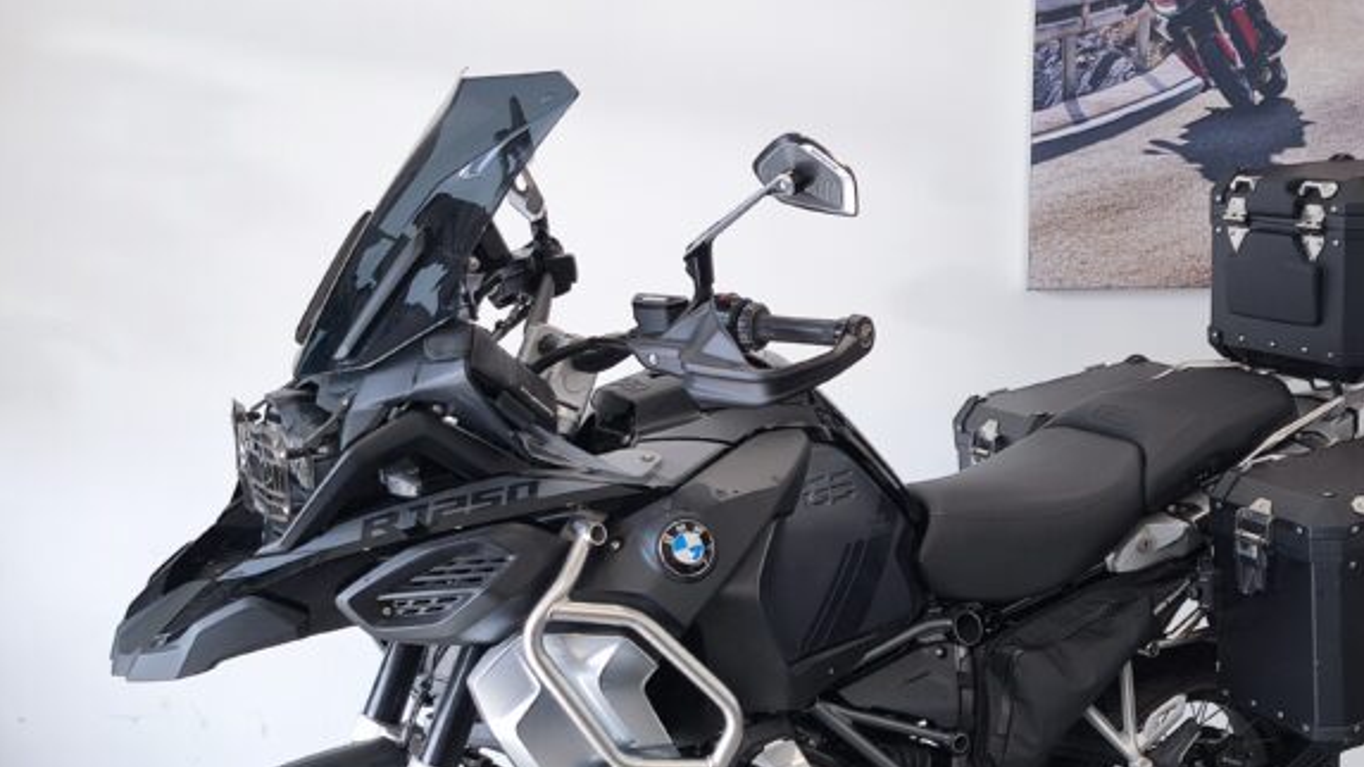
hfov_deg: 38.3
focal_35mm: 54
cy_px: 600
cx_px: 833
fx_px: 1953
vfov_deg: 22.0
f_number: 1.6
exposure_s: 1/116
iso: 50
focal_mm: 6.57
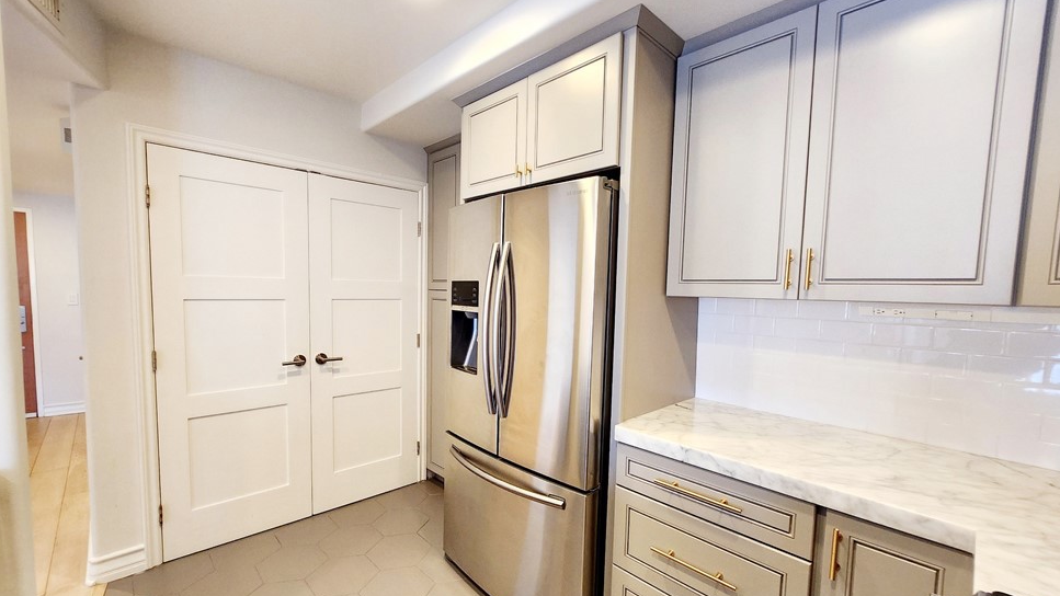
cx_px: 508
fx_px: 422
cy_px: 329
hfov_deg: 102.9
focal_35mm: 15
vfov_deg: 70.3
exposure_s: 1/60.2
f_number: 2.2
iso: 200
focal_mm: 1.74
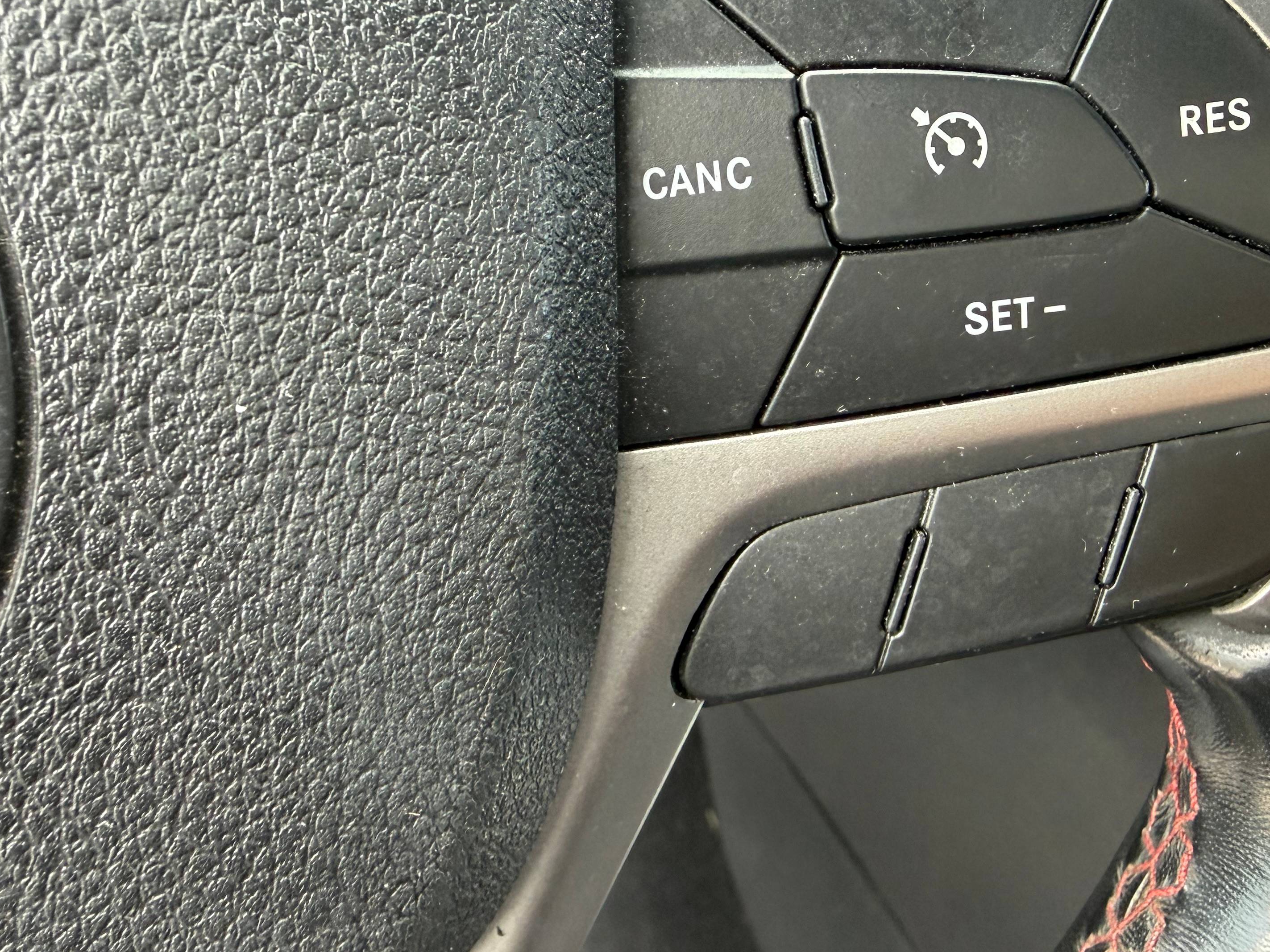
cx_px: 772
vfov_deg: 41.8
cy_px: 443
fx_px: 1248
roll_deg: -4.7
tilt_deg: -35.9
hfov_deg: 53.5
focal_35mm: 34
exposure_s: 1/65
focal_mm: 2.22
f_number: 2.2
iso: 320
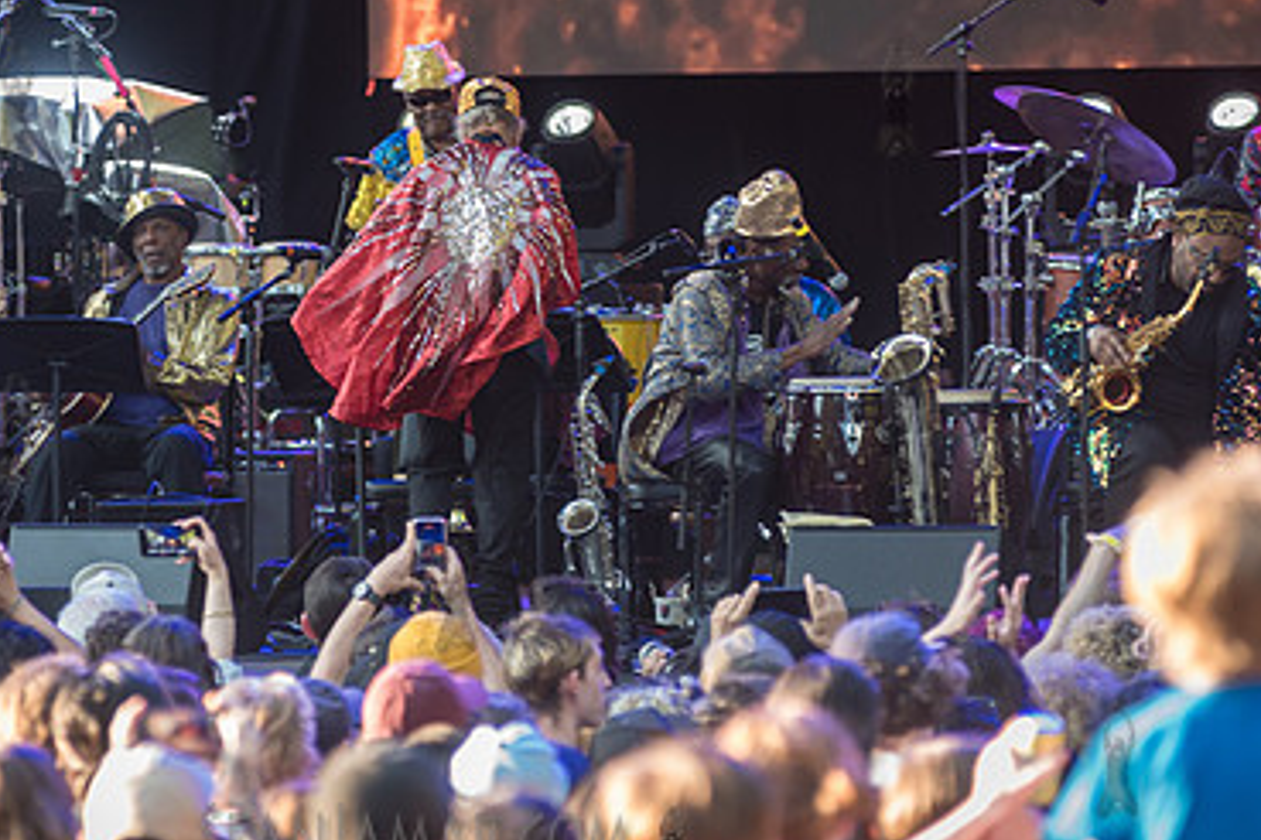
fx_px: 10192
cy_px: 261
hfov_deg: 7.1
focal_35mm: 291
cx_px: 455
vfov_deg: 4.7
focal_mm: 185
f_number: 3.5
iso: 500
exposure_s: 1/200
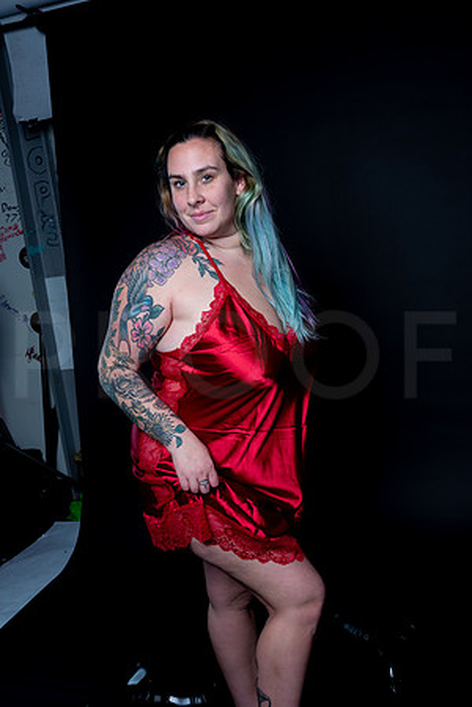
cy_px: 354
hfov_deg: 37.9
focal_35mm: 35
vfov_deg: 54.4
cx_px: 236
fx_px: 688
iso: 100
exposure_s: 1/160
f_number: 10
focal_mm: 35
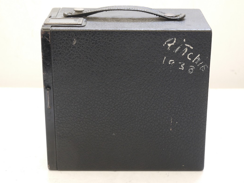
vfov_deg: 17.8
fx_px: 585
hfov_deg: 23.5
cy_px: 99
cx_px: 135
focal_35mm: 83
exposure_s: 1/4
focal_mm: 36
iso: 400
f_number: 10
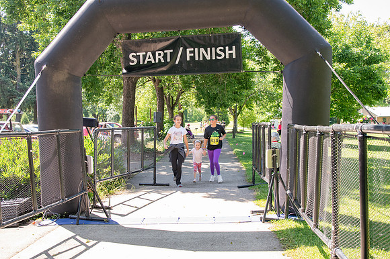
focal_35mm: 36
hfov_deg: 53.2
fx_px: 390
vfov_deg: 36.8
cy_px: 130
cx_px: 195
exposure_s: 1/400
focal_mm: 24
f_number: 4
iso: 500
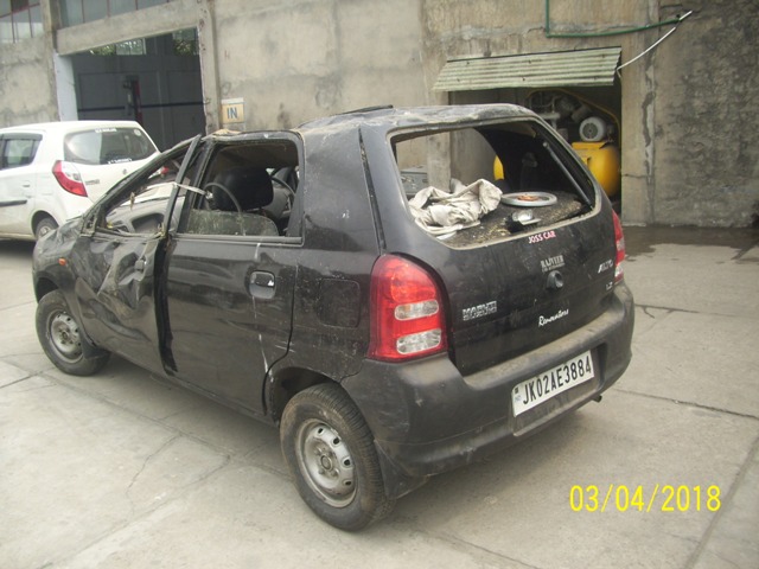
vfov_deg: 41.8
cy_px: 284
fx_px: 745
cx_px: 380
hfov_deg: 54.0
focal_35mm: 34
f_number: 2.9
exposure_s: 1/320
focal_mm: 5.7
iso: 80
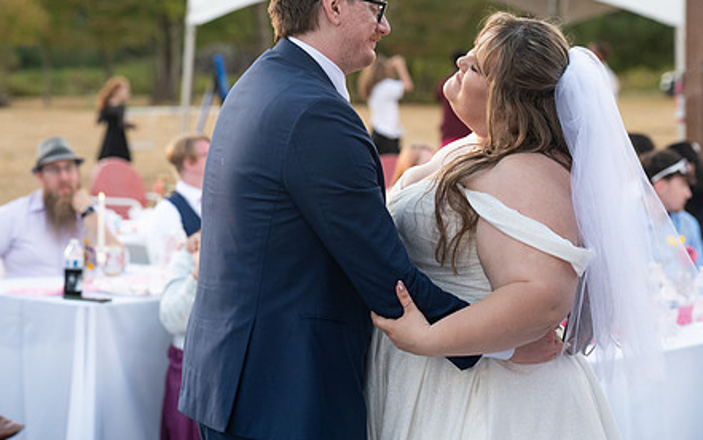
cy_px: 144
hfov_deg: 16.3
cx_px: 395
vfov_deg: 10.2
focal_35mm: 128
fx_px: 2453
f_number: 4
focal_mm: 92
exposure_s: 1/500
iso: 1600
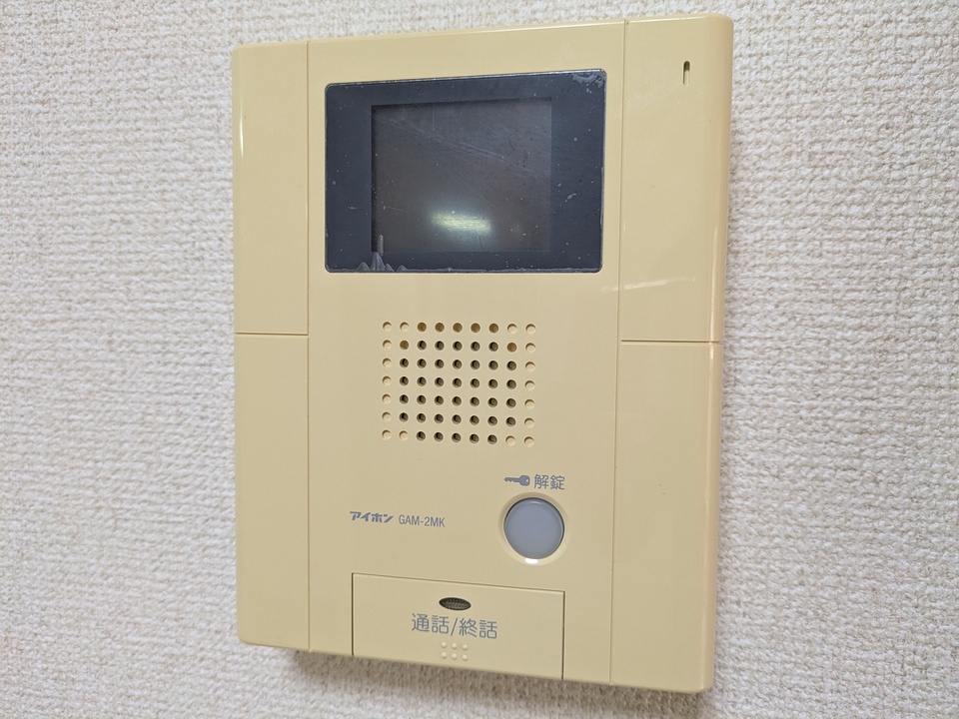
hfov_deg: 69.4
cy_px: 360
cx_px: 480
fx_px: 693
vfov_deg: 54.9
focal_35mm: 25
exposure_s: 1/120
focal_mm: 5.43
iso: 291
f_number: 1.89
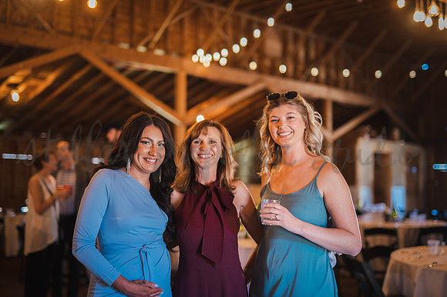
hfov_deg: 39.6
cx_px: 224
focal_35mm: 50
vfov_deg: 27.0
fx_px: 620
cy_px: 148
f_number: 1.4
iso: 1000
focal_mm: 50
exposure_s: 1/160
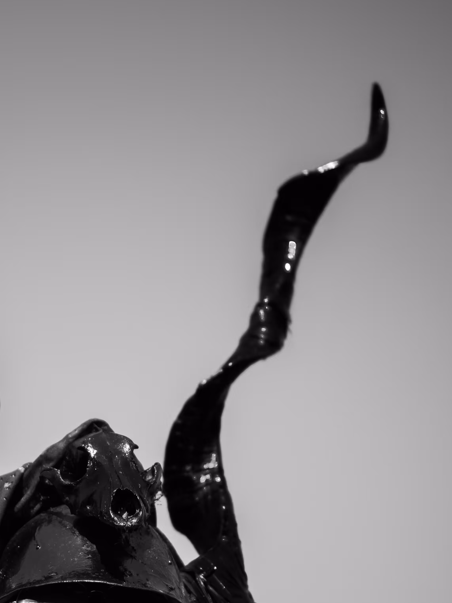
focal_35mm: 85
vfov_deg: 22.9
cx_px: 93
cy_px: 406
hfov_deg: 17.2
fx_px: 1480
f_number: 1.2
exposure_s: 1/10000
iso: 200
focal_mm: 25
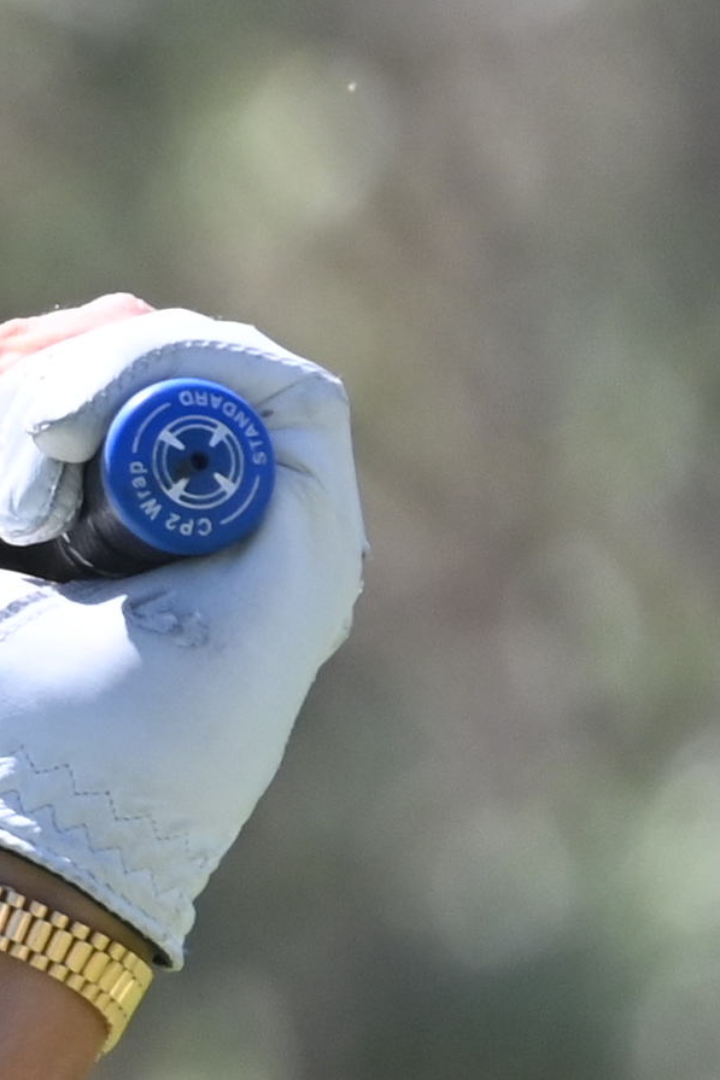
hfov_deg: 0.4
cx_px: -2366
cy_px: 221
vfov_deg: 0.6
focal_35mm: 3731
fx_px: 111878
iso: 280
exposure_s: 1/640
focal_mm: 400
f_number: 5.6
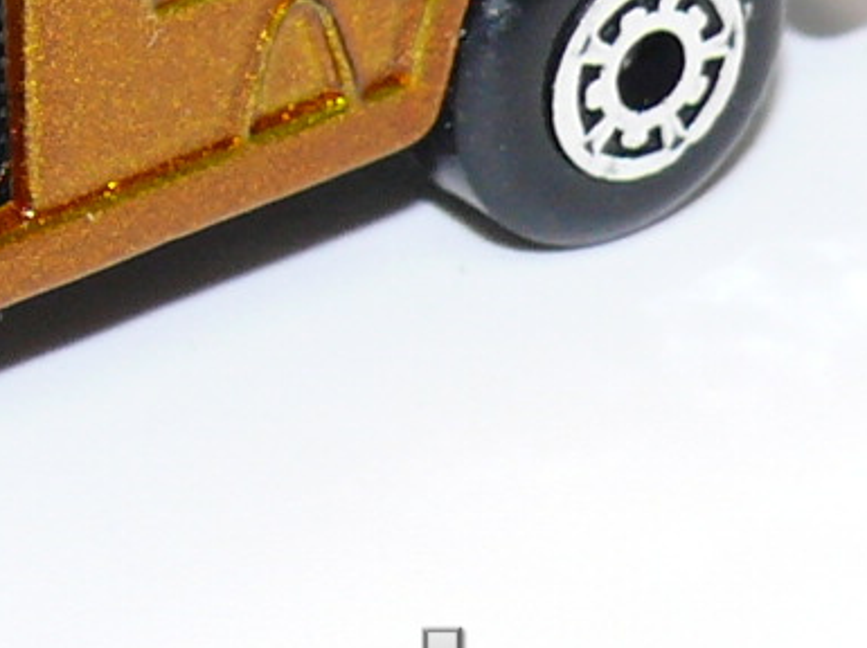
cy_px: -423
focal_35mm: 362
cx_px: -311
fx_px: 9058
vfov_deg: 4.1
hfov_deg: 5.4
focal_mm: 12.3
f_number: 4
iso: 100
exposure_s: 1/30
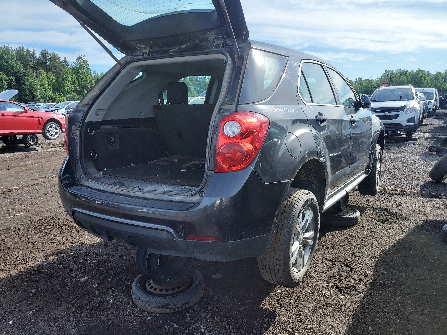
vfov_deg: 53.1
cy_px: 168
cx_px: 224
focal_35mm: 26
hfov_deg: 67.3
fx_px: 336
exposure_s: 1/299
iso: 40
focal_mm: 3.58
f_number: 1.9
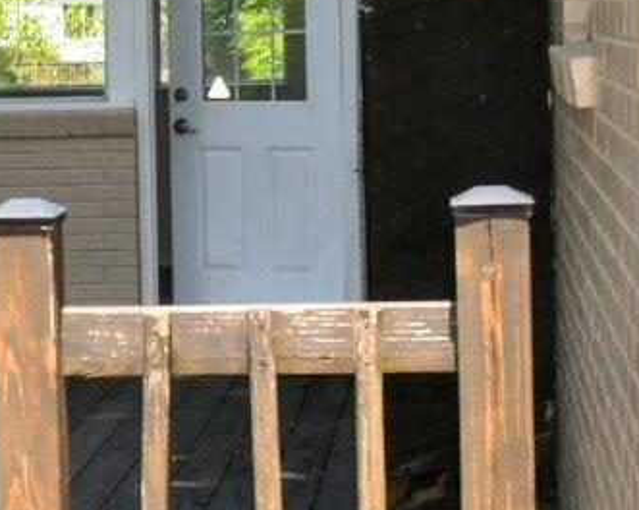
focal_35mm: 138
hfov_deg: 13.4
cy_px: 87
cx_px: -249
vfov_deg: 11.1
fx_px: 2607
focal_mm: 20
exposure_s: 1/200
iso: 100
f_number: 8
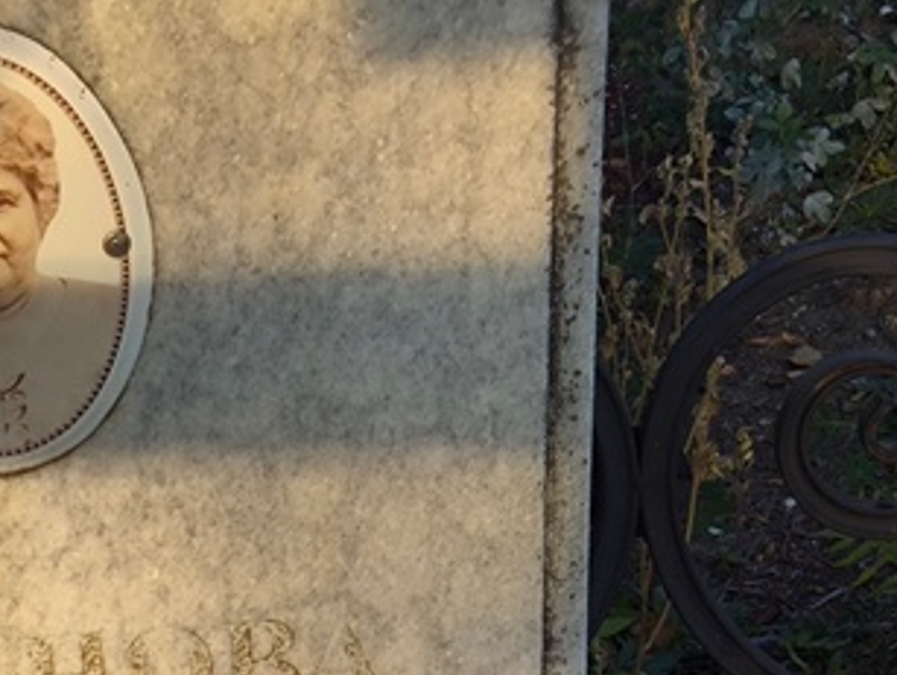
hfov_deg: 14.6
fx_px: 3373
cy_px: 739
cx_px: -188
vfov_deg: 11.3
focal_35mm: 130
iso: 50
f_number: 1.7
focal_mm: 4.71
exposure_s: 1/334
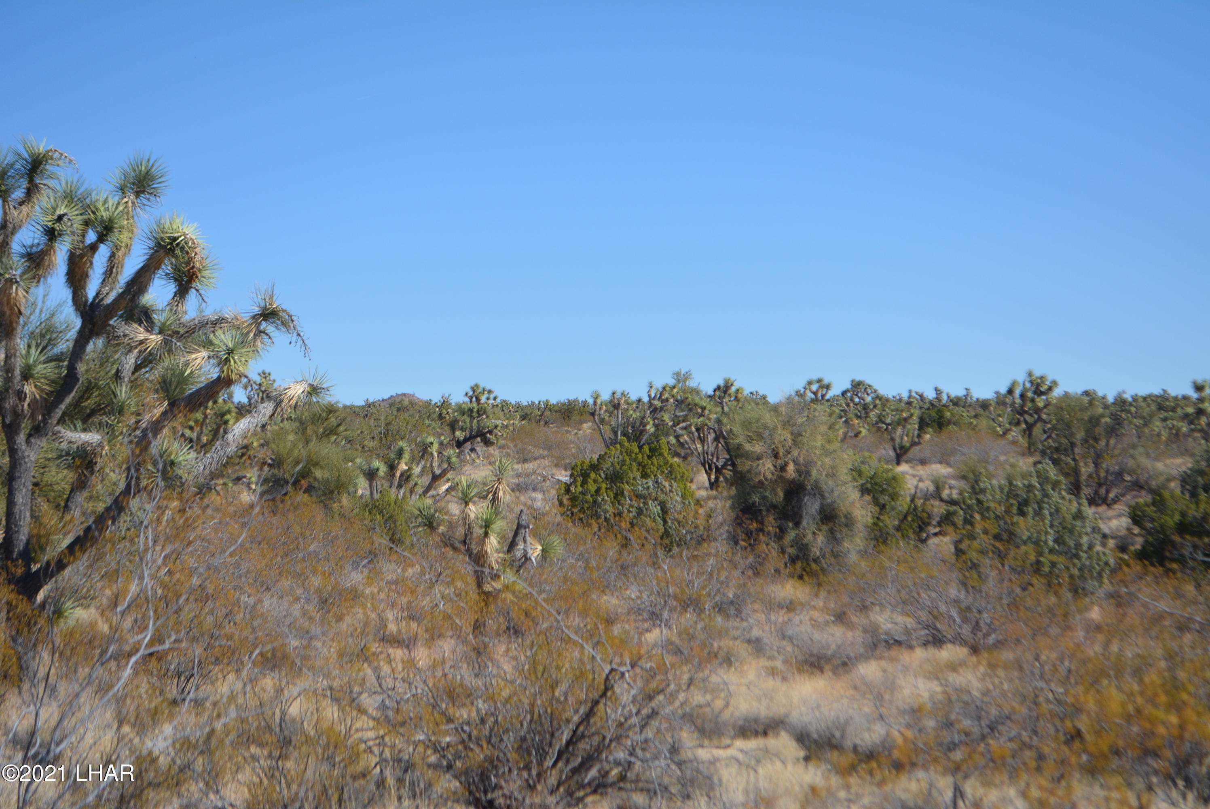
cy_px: 404
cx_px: 605
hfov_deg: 24.6
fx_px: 2775
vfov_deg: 16.6
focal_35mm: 82
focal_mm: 55
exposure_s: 1/1600
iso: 400
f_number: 7.1
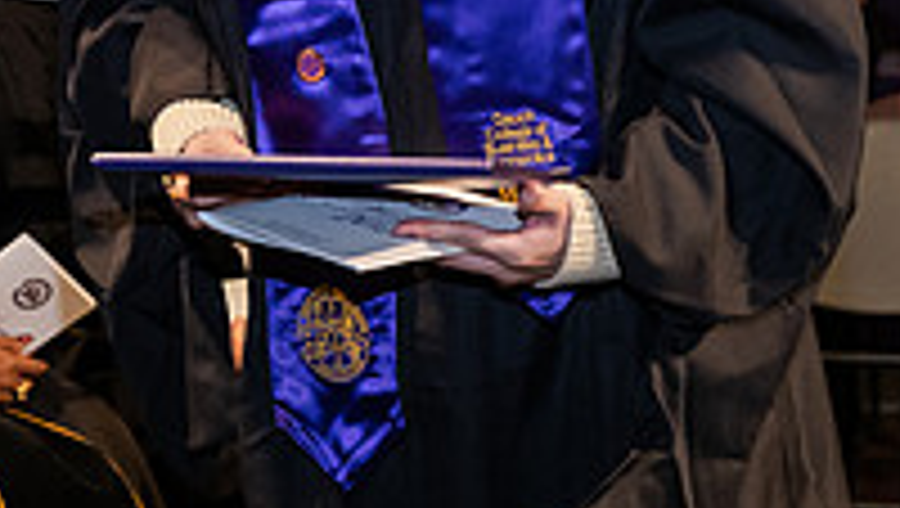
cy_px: -74
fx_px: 4491
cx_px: -158
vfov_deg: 6.4
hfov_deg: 11.2
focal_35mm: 188
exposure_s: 1/200
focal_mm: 62
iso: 1600
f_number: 6.3
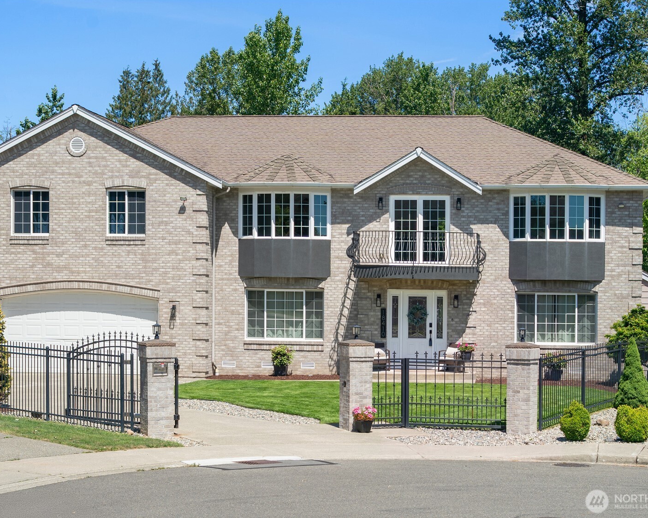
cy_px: 258
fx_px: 978
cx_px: 306
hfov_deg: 36.6
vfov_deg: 29.7
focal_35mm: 51
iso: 200
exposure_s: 1/640
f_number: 8
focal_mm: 45
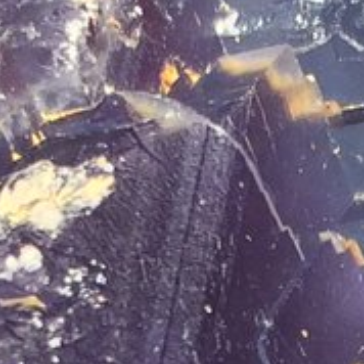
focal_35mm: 230
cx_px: 245
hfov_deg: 7.6
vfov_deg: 7.4
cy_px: 667
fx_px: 2736
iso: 50
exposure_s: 1/120
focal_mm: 4.15
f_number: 2.2
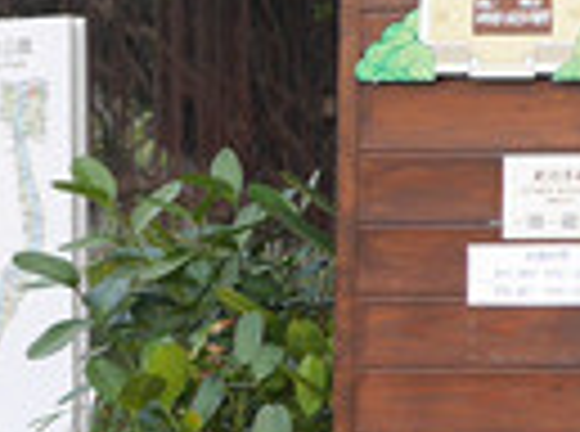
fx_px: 3509
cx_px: 1470
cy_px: -2
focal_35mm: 210
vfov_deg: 7.0
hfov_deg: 8.5
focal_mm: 15
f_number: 2.5
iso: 200
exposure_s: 1/500
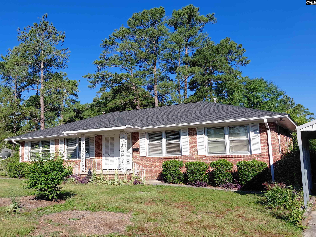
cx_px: 158
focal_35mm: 25
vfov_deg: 54.9
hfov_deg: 69.4
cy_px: 118
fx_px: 228
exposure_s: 1/2326
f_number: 1.8
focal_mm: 4.69
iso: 50
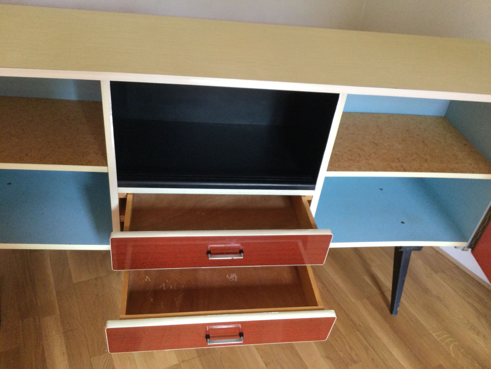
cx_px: 246
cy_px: 184
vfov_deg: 45.4
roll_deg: -7.1
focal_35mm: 31
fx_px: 440
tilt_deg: -36.3
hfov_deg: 58.4
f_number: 2.4
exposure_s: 1/33
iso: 200
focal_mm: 3.3
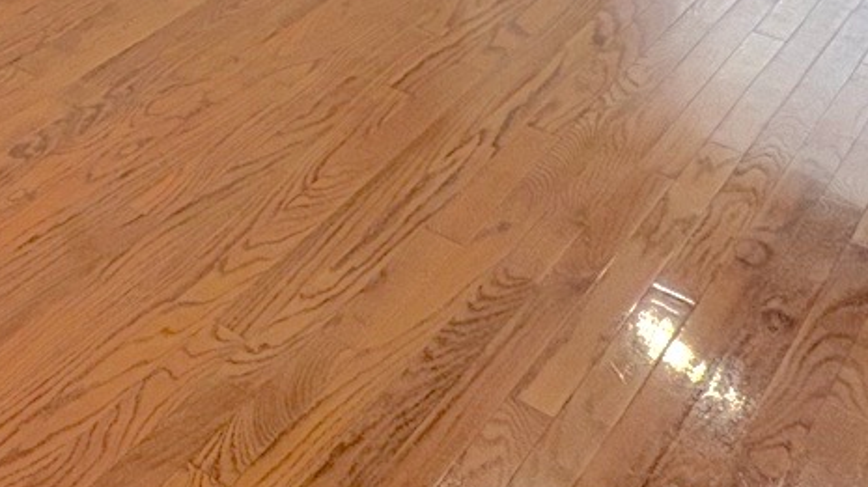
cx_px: -383
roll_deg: +1.3
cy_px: -567
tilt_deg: -4.2
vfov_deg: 14.7
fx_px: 1449
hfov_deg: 26.0
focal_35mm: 63
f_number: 2.2
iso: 160
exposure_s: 1/99
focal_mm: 2.22
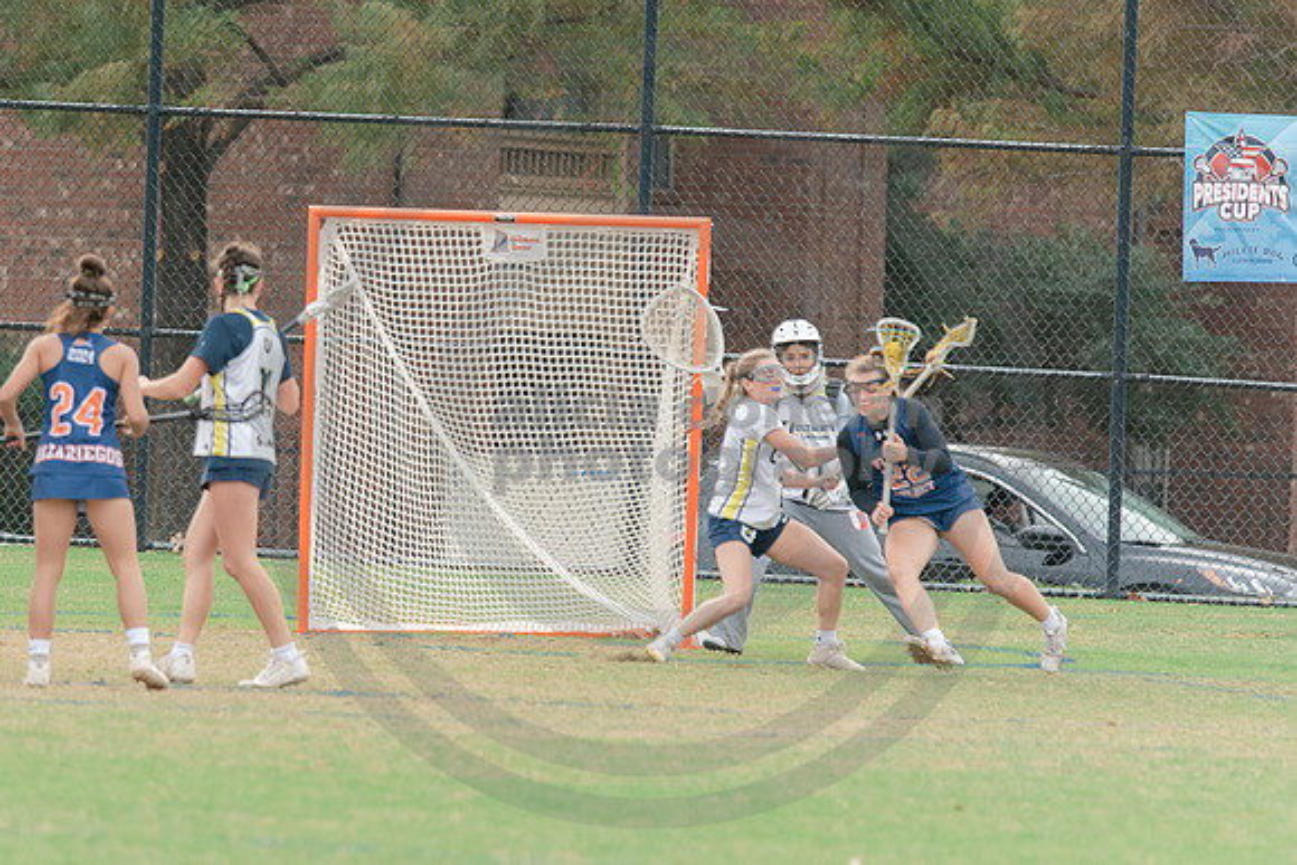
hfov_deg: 4.0
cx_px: 300
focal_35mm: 512
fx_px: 18466
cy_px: 380
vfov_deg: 2.7
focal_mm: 200
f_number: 2.8
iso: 450
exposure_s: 1/1250
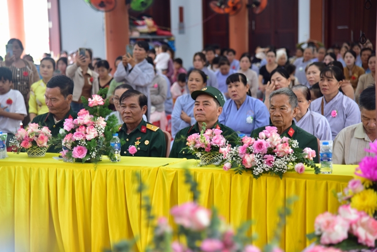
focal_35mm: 98
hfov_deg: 20.8
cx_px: 188
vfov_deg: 14.0
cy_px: 126
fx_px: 1027
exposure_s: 1/50
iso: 500
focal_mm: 98
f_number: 4
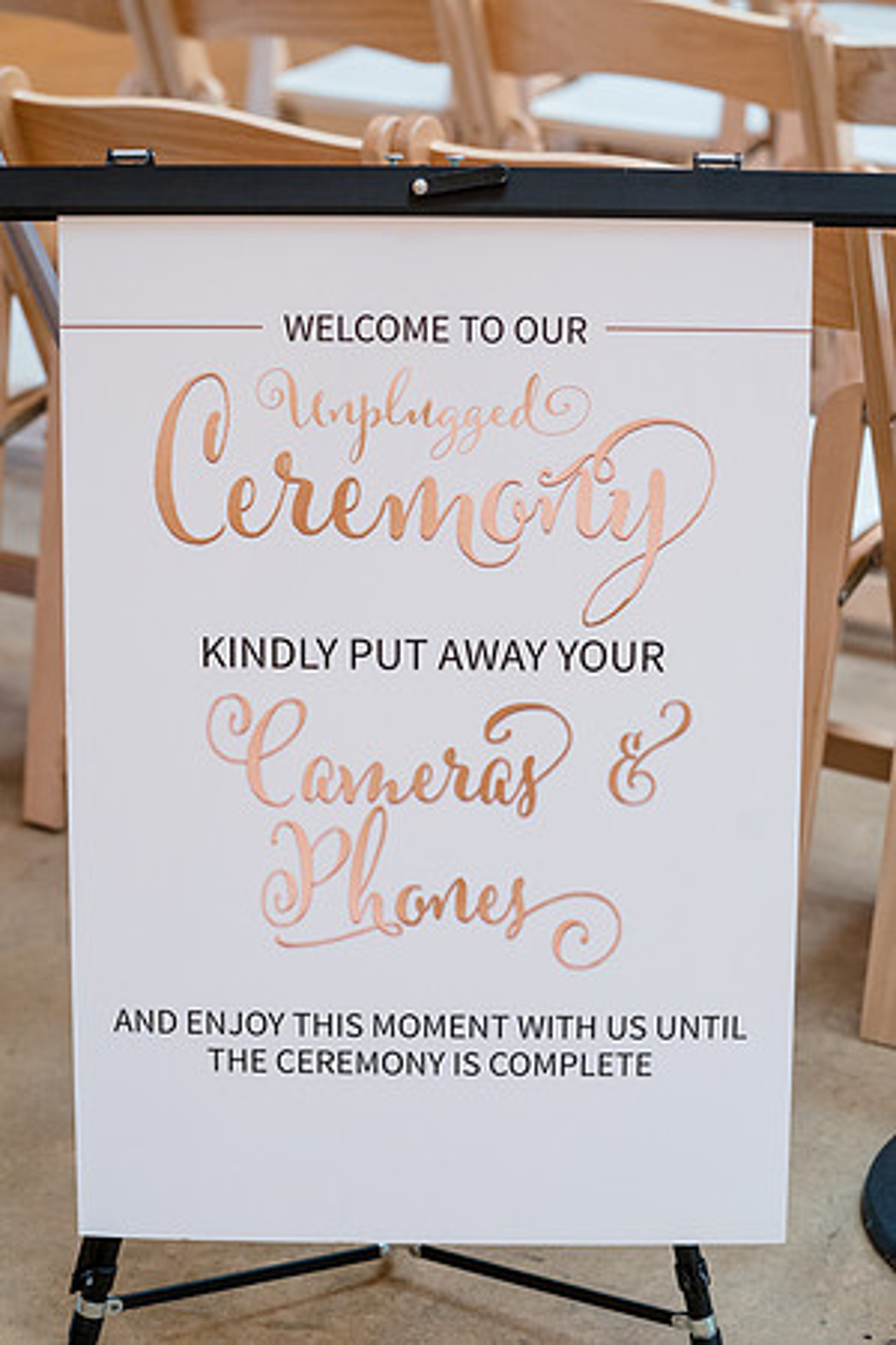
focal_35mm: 70
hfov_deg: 19.5
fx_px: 2613
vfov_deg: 28.8
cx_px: 448
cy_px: 672
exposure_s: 1/100
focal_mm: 70
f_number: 4
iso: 2000
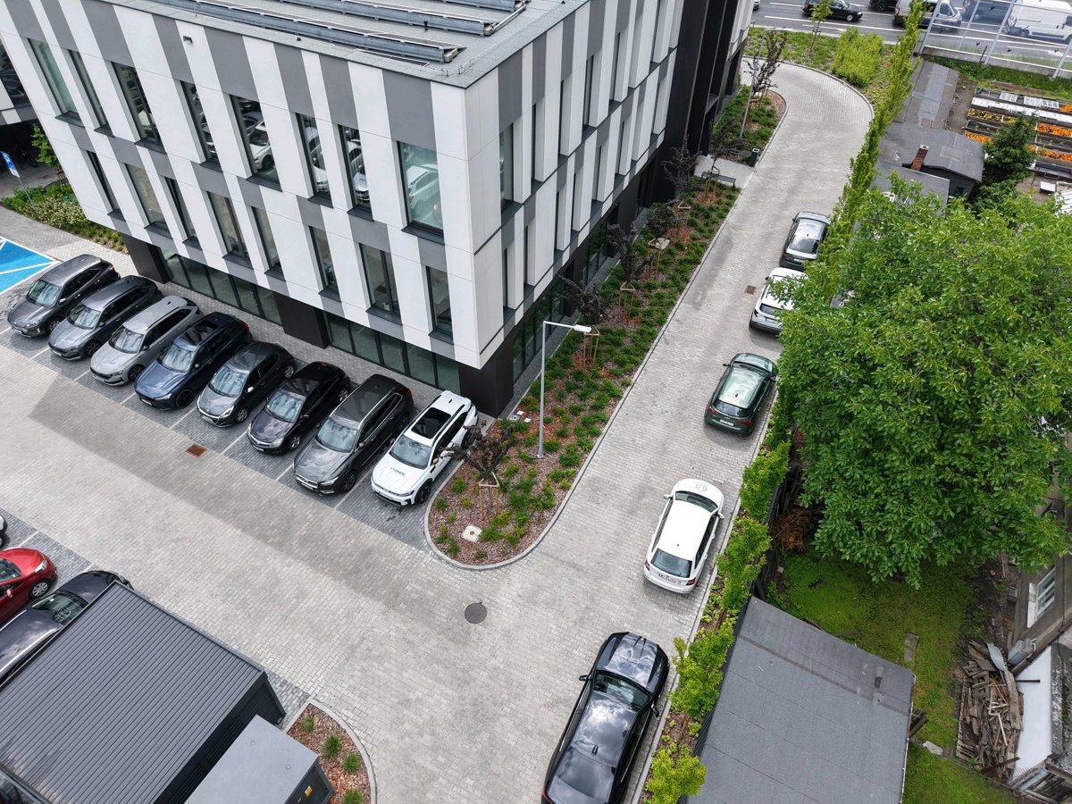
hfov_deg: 71.6
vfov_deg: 56.8
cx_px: 536
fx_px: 743
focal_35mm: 24
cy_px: 402
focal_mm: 8.67
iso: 140
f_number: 1.8
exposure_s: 1/1600
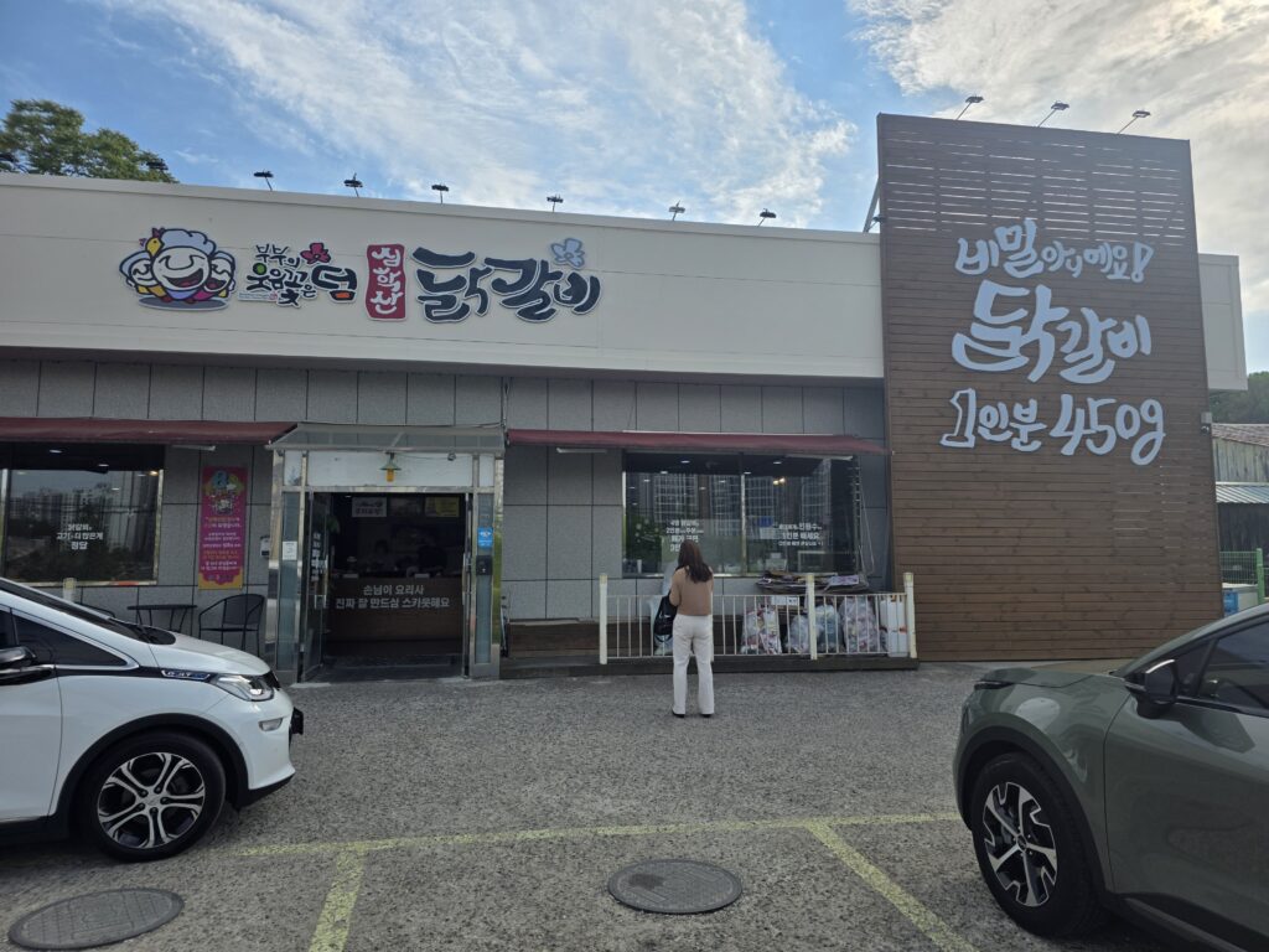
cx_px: 634
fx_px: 843
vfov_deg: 58.9
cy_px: 476
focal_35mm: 23
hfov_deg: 73.9
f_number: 1.7
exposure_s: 1/7944
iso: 64
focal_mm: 6.3
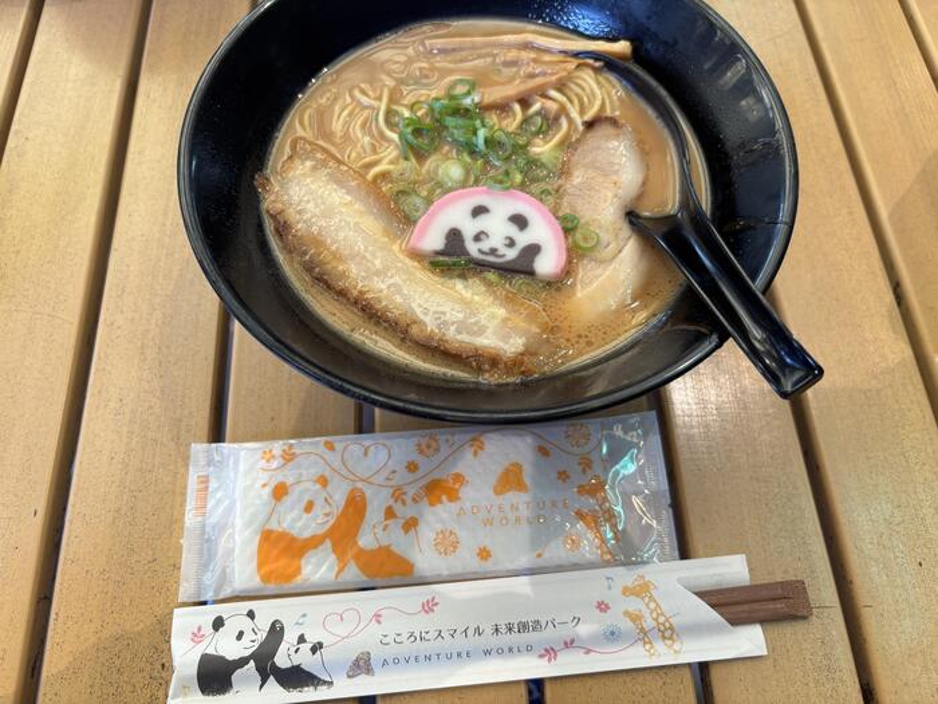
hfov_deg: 67.3
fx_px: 705
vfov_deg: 53.1
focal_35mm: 26
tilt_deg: -65.5
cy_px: 352
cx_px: 469
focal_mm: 5.96
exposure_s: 1/120
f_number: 1.6
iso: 125
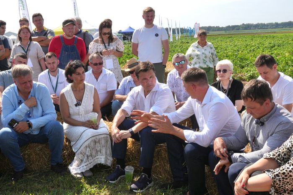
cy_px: 98
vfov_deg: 31.2
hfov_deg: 45.4
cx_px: 146
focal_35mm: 43
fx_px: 350
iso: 250
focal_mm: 29
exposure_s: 1/200
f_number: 18
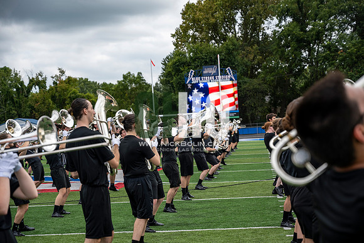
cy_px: 122
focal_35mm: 70
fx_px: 708
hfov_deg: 28.8
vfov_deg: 19.5
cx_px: 182
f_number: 4
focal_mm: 70
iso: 160
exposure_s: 1/800
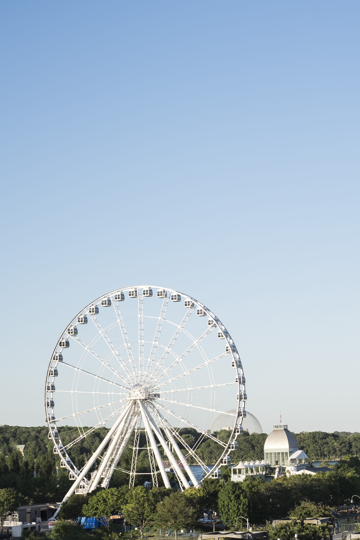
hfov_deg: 16.8
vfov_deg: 25.1
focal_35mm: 81
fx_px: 1215
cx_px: 244
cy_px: 291
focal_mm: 35
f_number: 4.5
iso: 200
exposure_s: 1/500
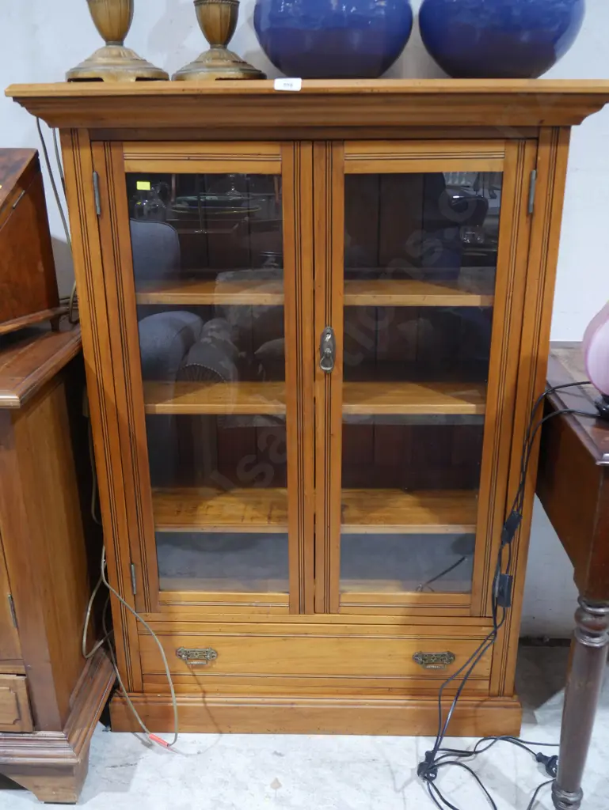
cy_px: 405
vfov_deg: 56.8
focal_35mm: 32
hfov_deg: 44.2
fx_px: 750
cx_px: 304
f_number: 3.6
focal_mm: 16
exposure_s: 1/60
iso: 1000
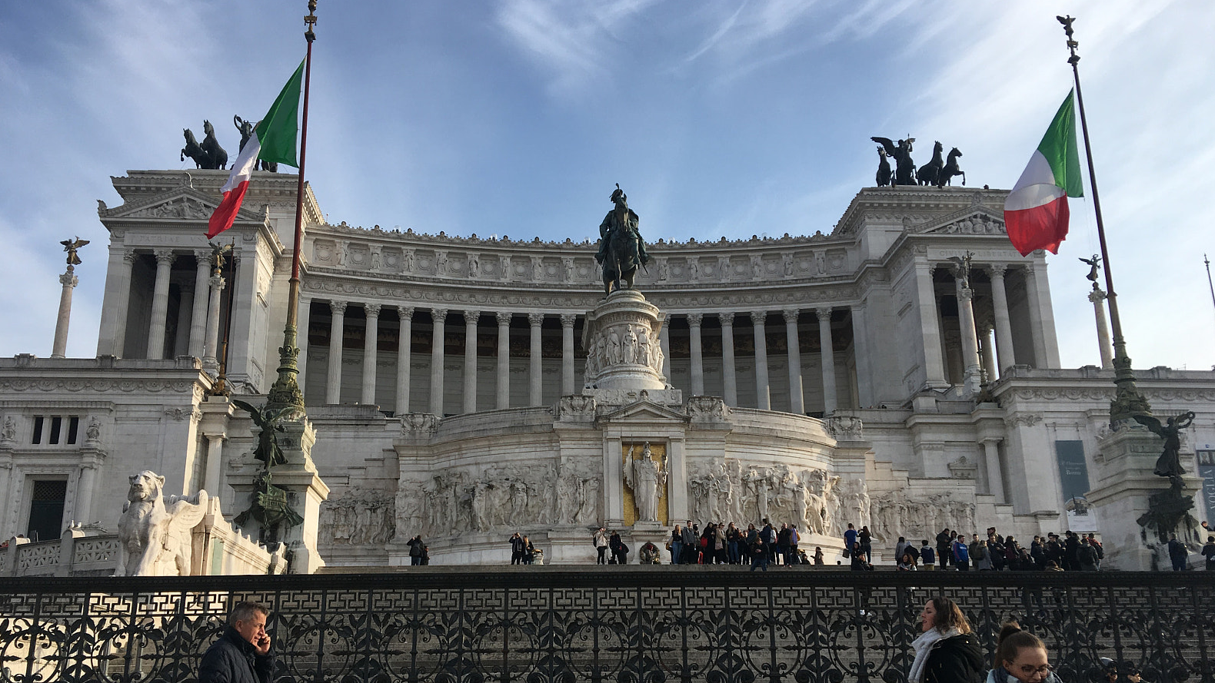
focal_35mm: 32
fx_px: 1031
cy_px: 426
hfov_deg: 61.0
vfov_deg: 36.5
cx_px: 608
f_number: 2.2
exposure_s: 1/974
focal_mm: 4.15
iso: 25
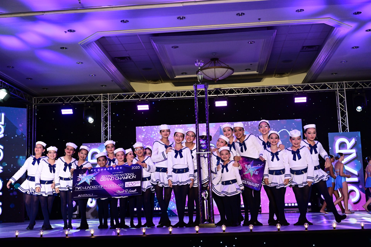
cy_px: 124
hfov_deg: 43.6
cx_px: 186
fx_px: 464
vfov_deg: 29.9
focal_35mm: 45
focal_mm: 45
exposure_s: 1/800
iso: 3200
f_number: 4
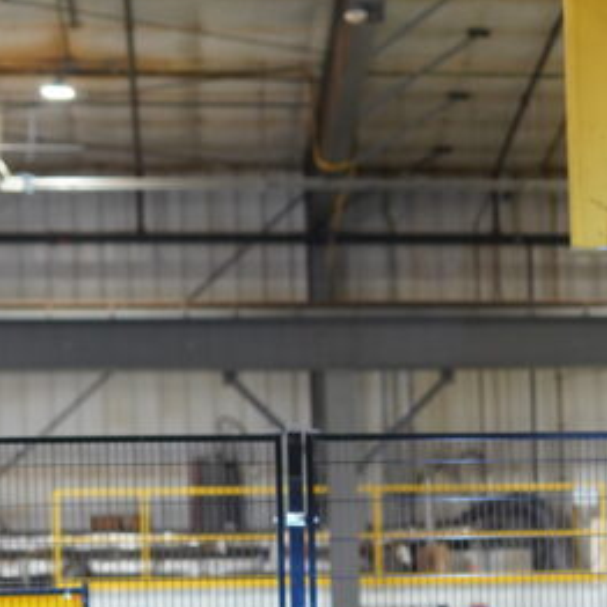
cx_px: 869
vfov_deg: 10.3
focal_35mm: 166
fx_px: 3293
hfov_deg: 10.2
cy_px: 745
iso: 1600
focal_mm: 50
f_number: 2.8
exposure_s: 1/160
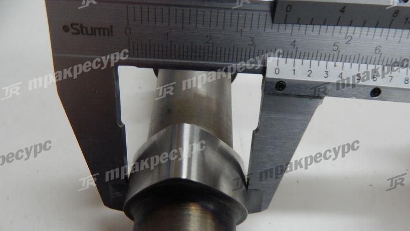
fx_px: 272
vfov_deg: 45.6
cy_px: 145
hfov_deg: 74.1
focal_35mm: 25
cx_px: 202
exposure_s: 1/30
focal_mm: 4
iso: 320
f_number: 3
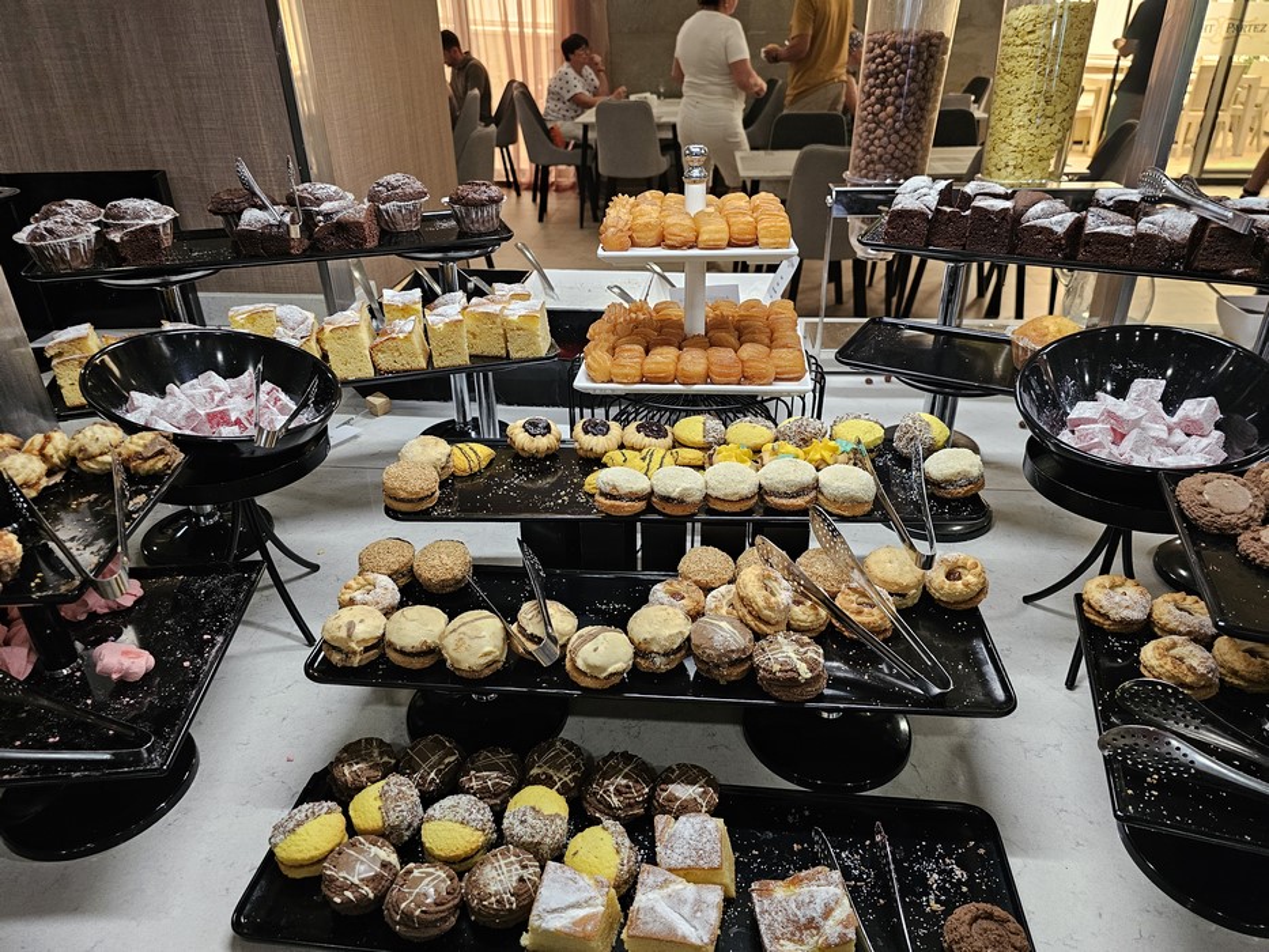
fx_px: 843
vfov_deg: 58.9
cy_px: 476
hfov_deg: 73.9
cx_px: 634
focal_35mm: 23
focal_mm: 6.3
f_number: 1.7
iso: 320
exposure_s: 1/100
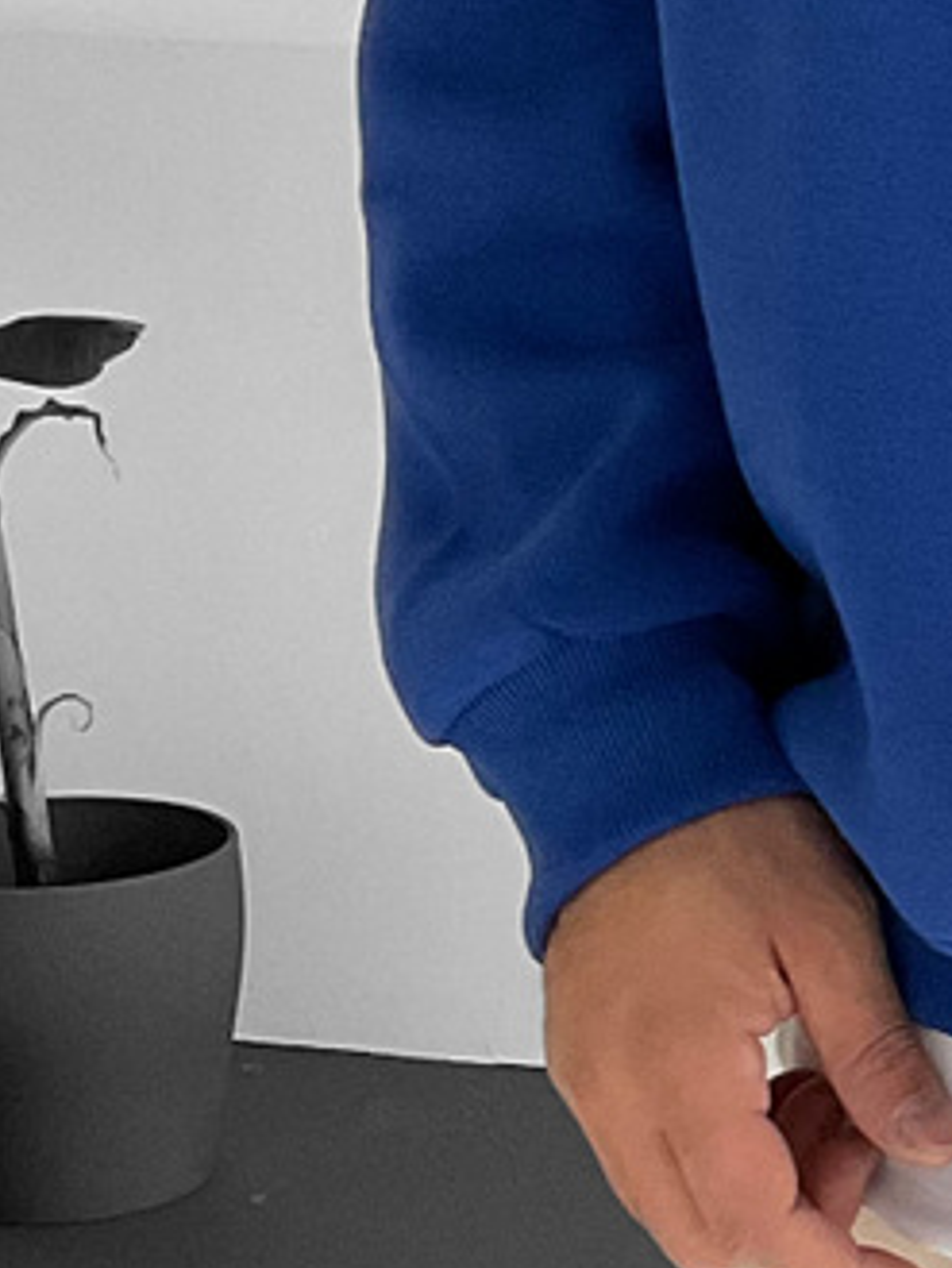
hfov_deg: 10.0
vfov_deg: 14.0
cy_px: 829
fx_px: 5167
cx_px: 1688
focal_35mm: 141
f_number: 1.8
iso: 64
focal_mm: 3
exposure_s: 1/90
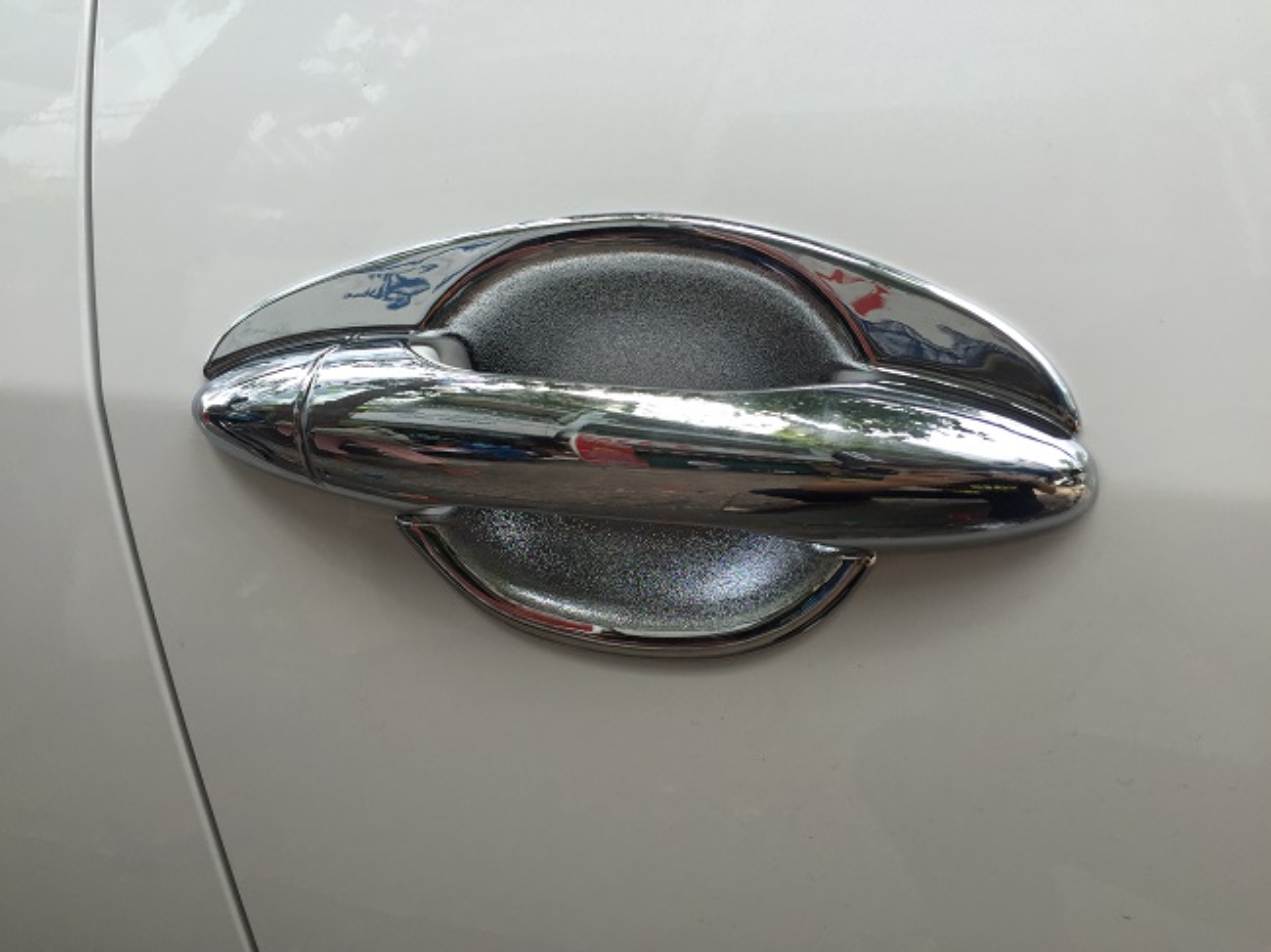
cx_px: 636
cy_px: 476
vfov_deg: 48.2
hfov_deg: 61.7
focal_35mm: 29
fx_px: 1064
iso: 32
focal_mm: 4.15
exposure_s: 1/327
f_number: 2.2
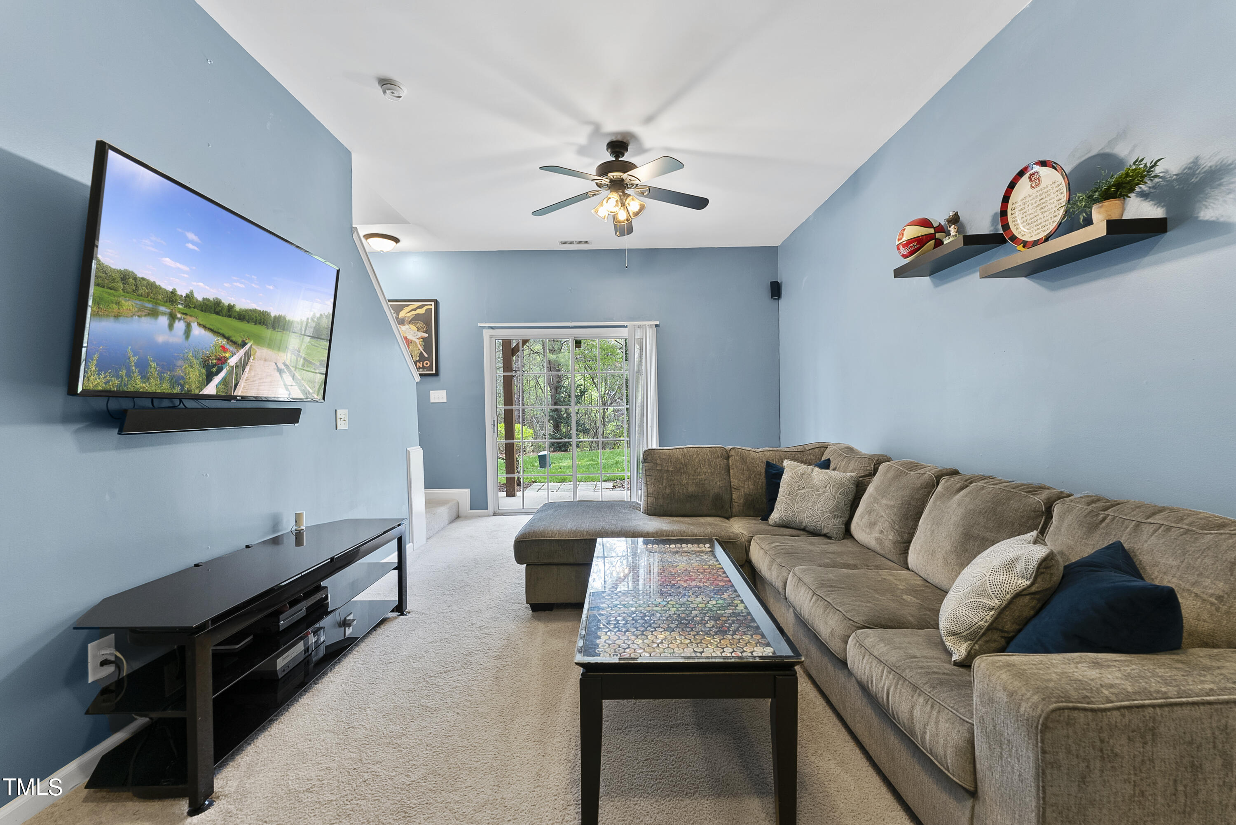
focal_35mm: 14
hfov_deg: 104.2
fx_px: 481
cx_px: 618
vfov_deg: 81.3
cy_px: 412
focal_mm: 14
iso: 400
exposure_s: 1/2.5
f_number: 6.3
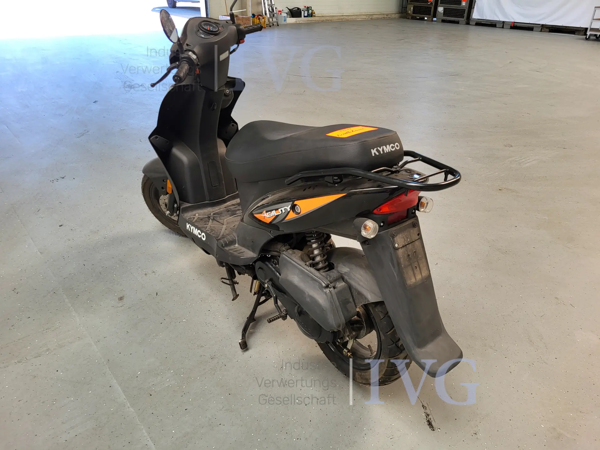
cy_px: 225
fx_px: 451
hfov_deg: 67.3
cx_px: 300
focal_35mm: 26
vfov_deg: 53.1
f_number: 1.8
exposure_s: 1/100
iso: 50
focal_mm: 5.4
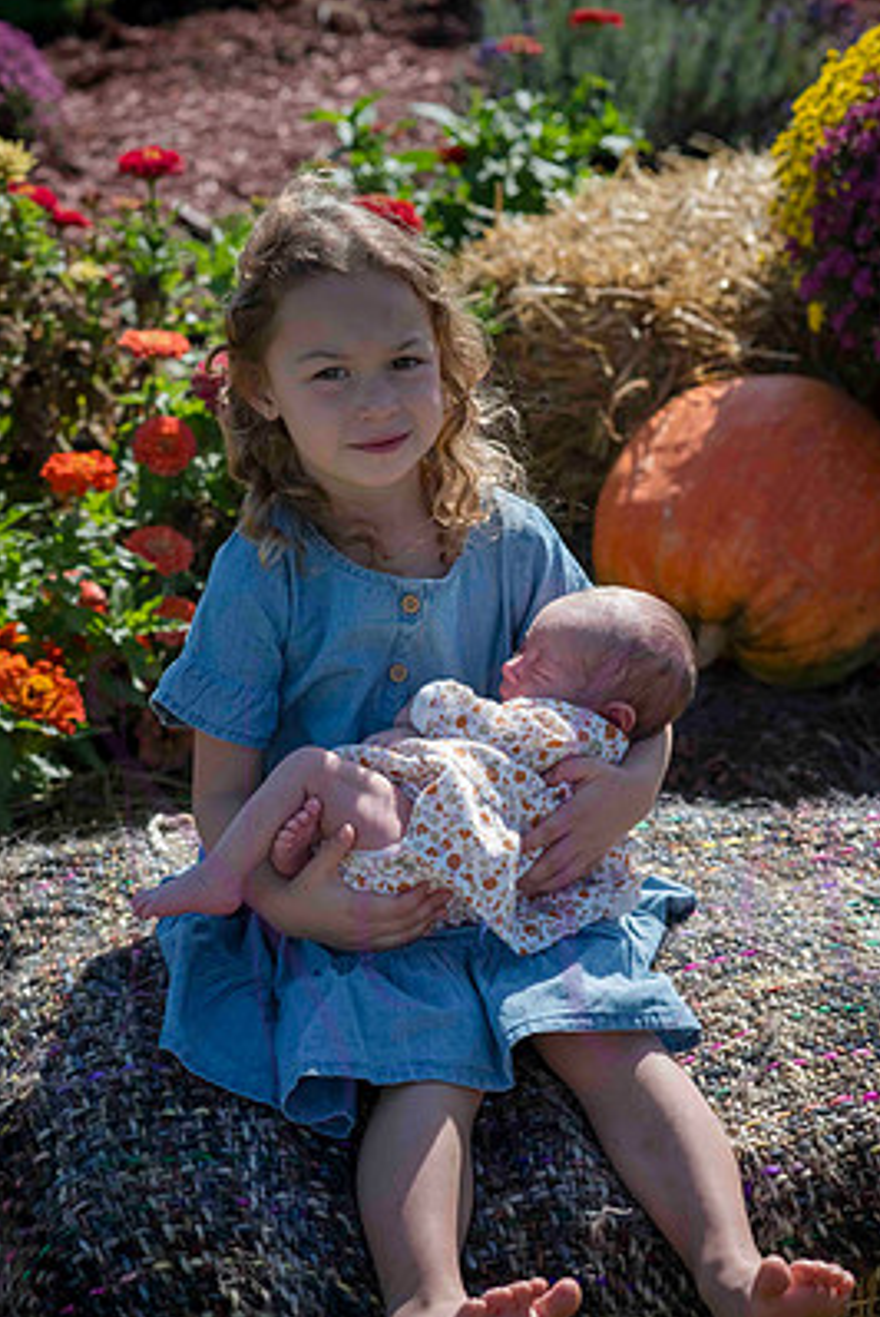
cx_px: 490
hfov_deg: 14.3
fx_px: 3514
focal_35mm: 96
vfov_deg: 21.2
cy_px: 688
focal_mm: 85
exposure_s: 1/1250
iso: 400
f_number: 6.3
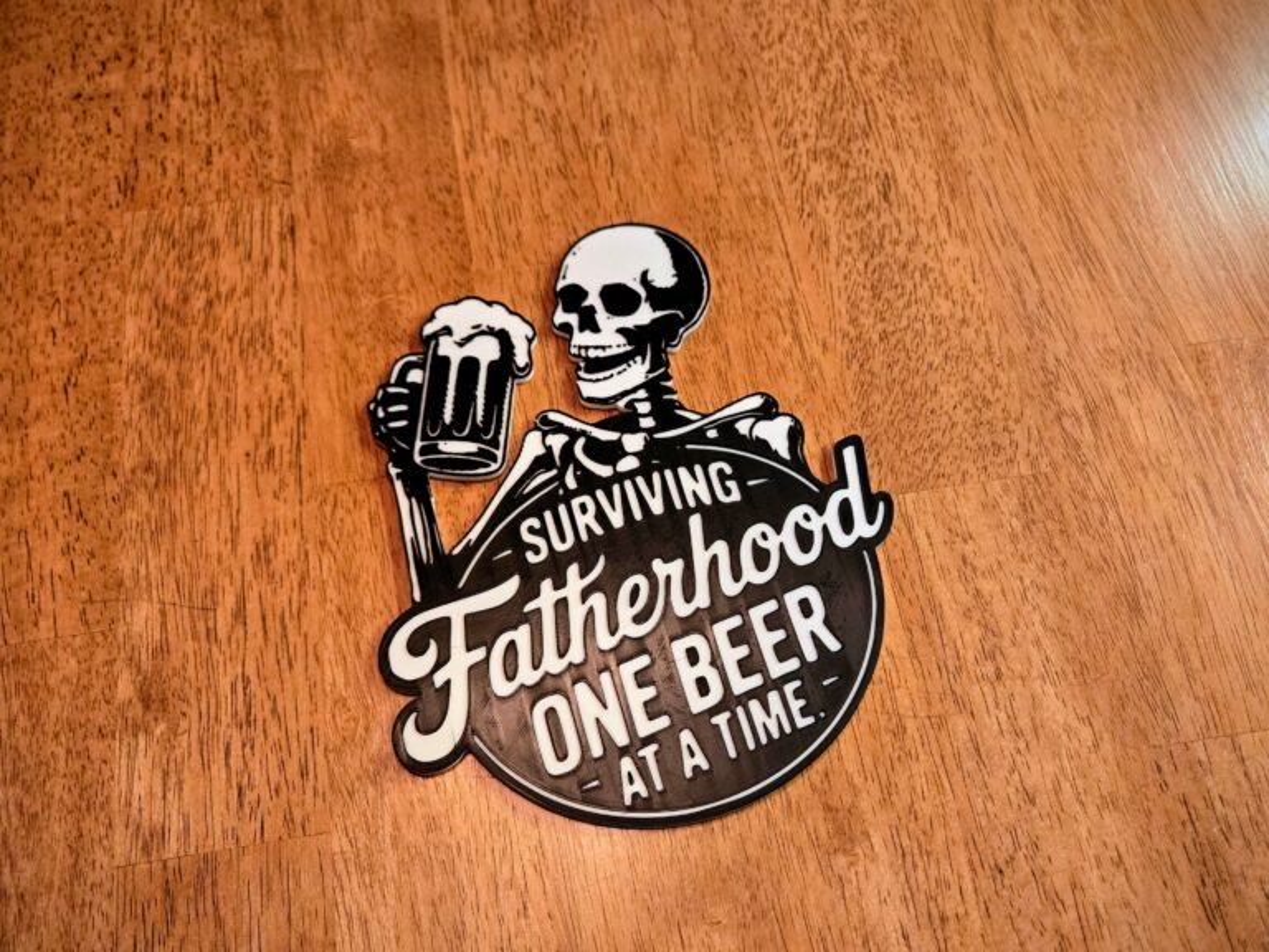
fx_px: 843
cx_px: 634
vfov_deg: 58.9
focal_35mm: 23
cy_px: 476
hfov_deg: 73.9
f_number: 1.8
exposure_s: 1/60
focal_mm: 5.4
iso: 500
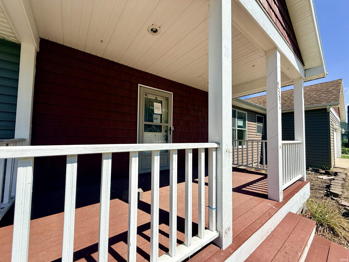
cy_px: 131
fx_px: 141
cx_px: 174
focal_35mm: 14
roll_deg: -0.9
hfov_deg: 102.1
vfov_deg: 85.7
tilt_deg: +6.0
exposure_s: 1/2506
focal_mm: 2.22
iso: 50
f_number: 2.2
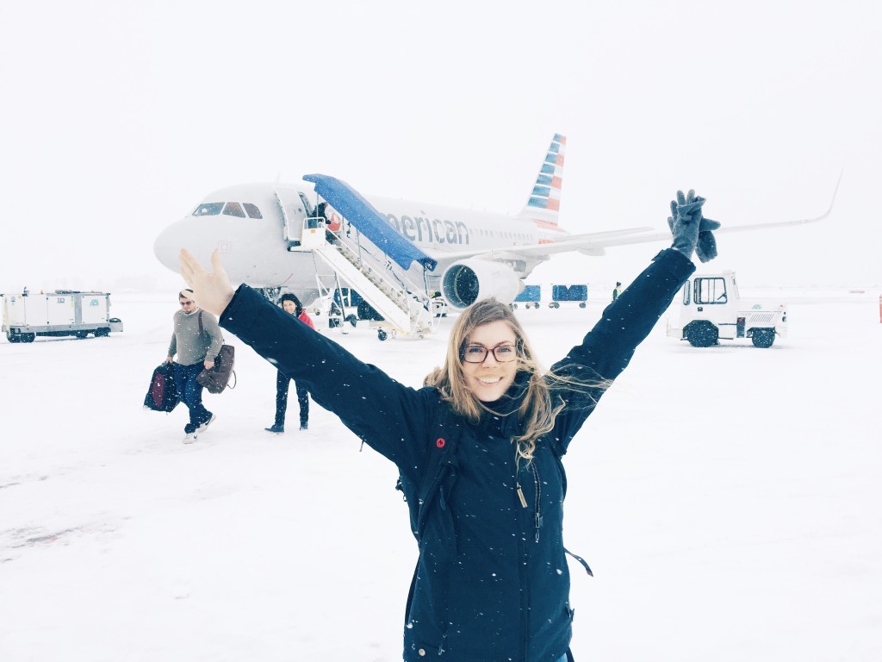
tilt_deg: -5.0
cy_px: 331
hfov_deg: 61.7
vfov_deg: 48.2
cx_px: 441
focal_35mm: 29
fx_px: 739
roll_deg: -0.2
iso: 32
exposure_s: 1/1980
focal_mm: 4.15
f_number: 2.2
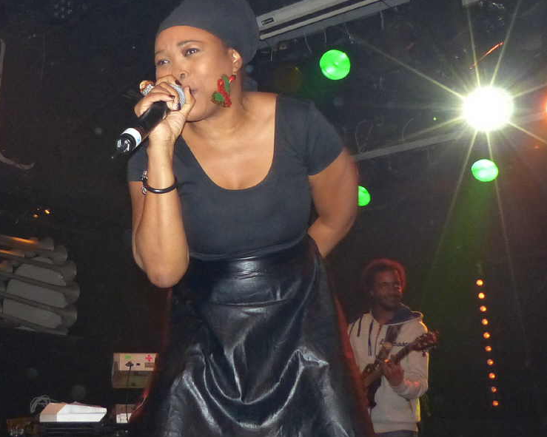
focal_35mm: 33
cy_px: 278
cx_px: 272
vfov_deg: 44.1
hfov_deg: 54.2
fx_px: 534
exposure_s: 1/60
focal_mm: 4.5
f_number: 2.8
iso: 400
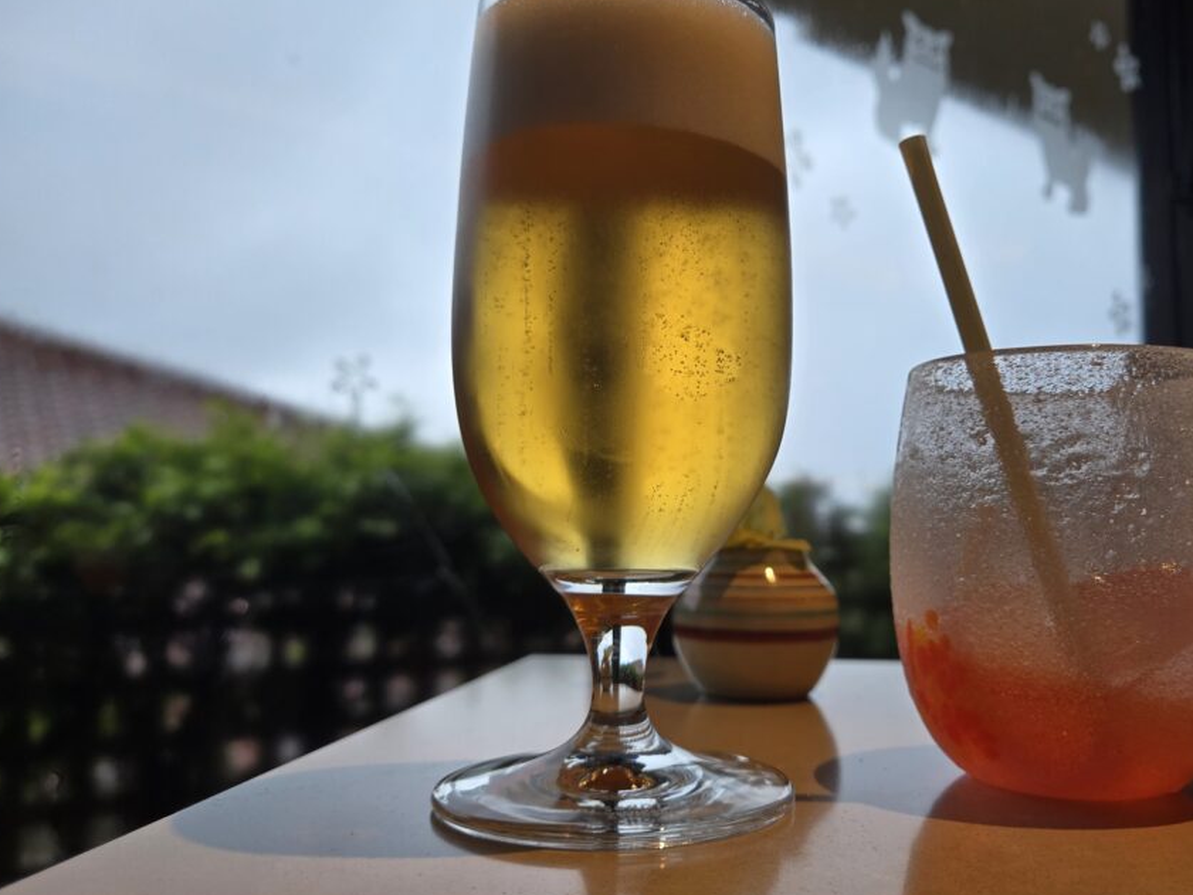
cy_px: 438
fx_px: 965
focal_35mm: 28
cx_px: 705
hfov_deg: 63.0
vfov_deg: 49.8
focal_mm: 5.4
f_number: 1.8
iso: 40
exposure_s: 1/304
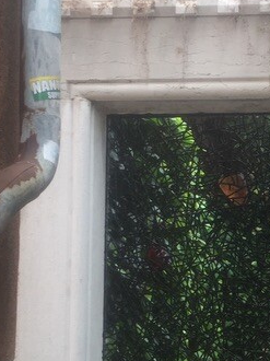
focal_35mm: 90
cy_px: 283
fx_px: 937
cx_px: 320
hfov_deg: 15.8
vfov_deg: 21.5
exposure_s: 1/182
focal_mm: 4.15
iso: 32
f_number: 2.2
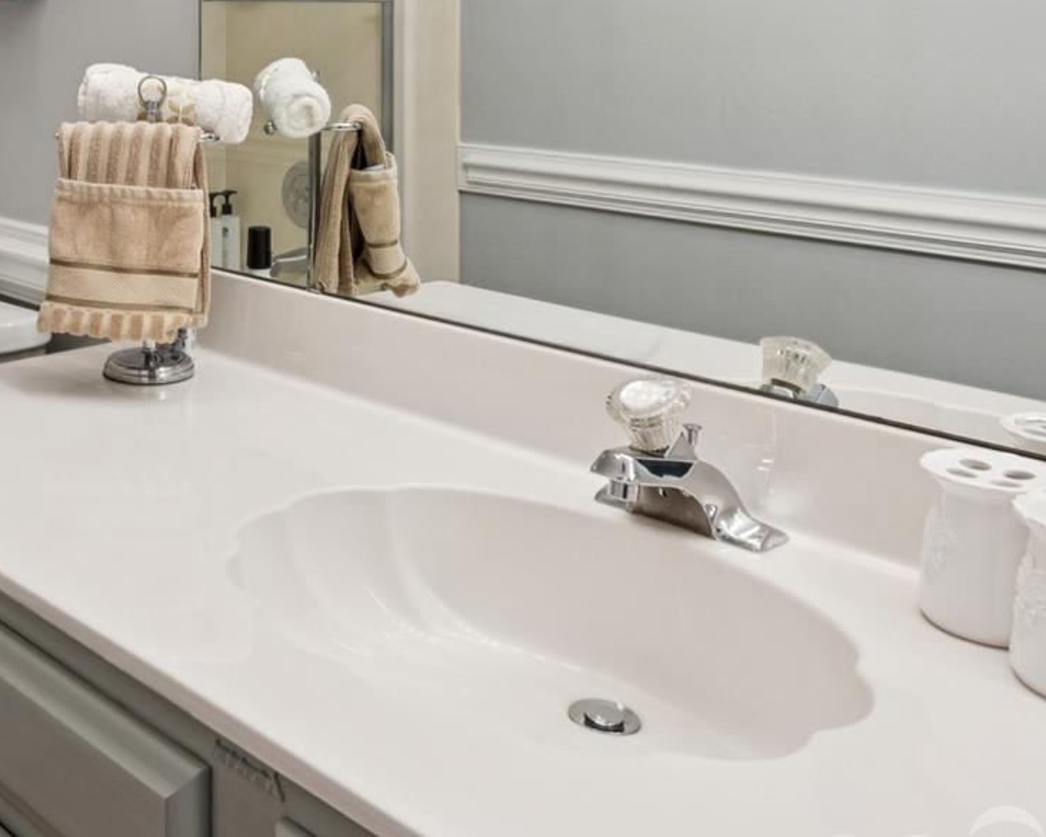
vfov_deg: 32.1
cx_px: 203
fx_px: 1341
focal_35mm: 43
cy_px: 6
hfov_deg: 40.8
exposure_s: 1/6
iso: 100
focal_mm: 16.5
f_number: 9
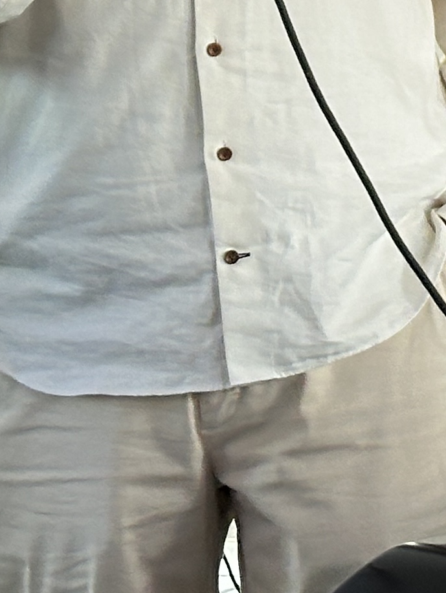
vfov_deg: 12.3
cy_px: -312
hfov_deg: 9.7
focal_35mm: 153
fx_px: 2625
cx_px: 297
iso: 125
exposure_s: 1/49
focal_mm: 6.86
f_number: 1.78
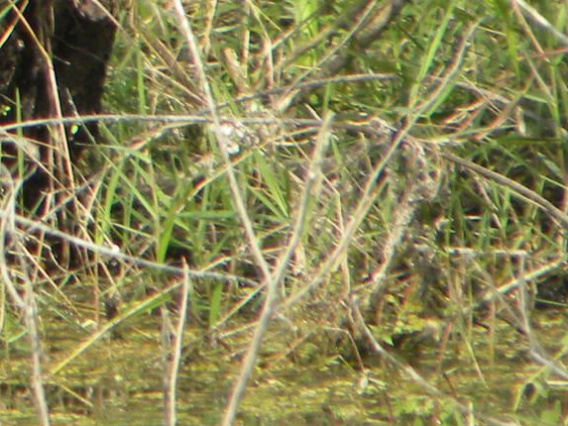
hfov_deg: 0.7
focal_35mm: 2723
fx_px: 44690
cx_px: -665
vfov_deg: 0.5
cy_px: -117
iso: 117
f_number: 5
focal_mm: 110.4
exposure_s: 1/165
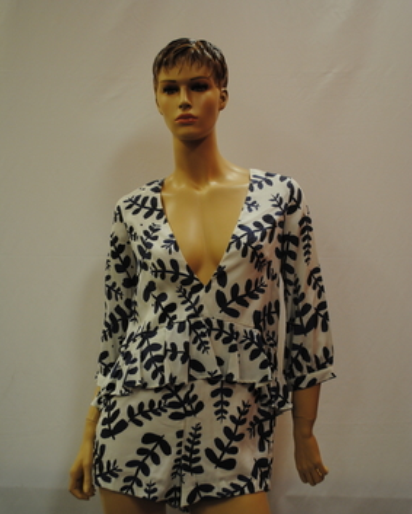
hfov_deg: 29.7
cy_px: 249
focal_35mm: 51
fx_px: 776
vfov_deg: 36.6
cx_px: 206
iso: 250
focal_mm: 30
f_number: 4.5
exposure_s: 1/30
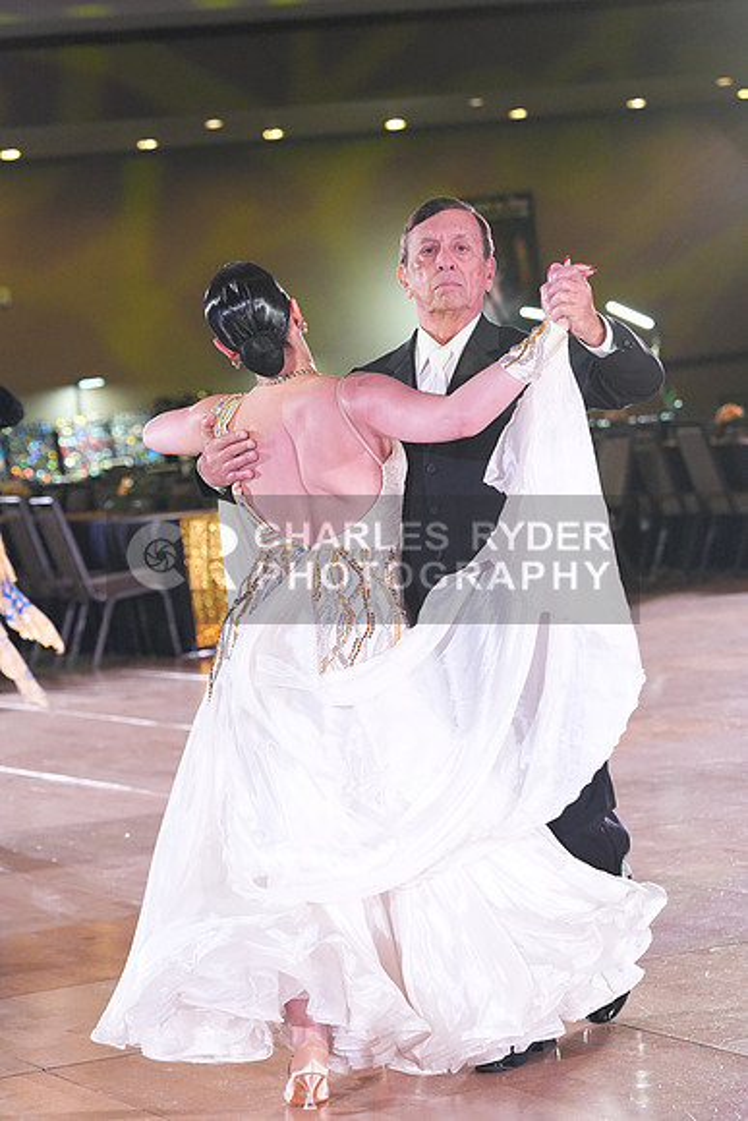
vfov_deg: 17.6
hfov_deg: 11.8
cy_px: 560
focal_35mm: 116
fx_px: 3613
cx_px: 374
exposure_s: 1/400
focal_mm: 116
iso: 8000
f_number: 5
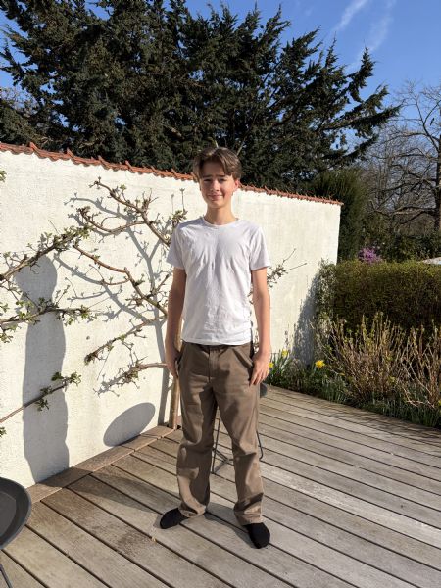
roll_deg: -1.1
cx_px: 220
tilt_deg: -8.5
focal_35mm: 26
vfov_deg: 67.3
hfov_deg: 53.1
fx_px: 442
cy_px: 294
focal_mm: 5.96
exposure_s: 1/7813
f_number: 1.6
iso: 64
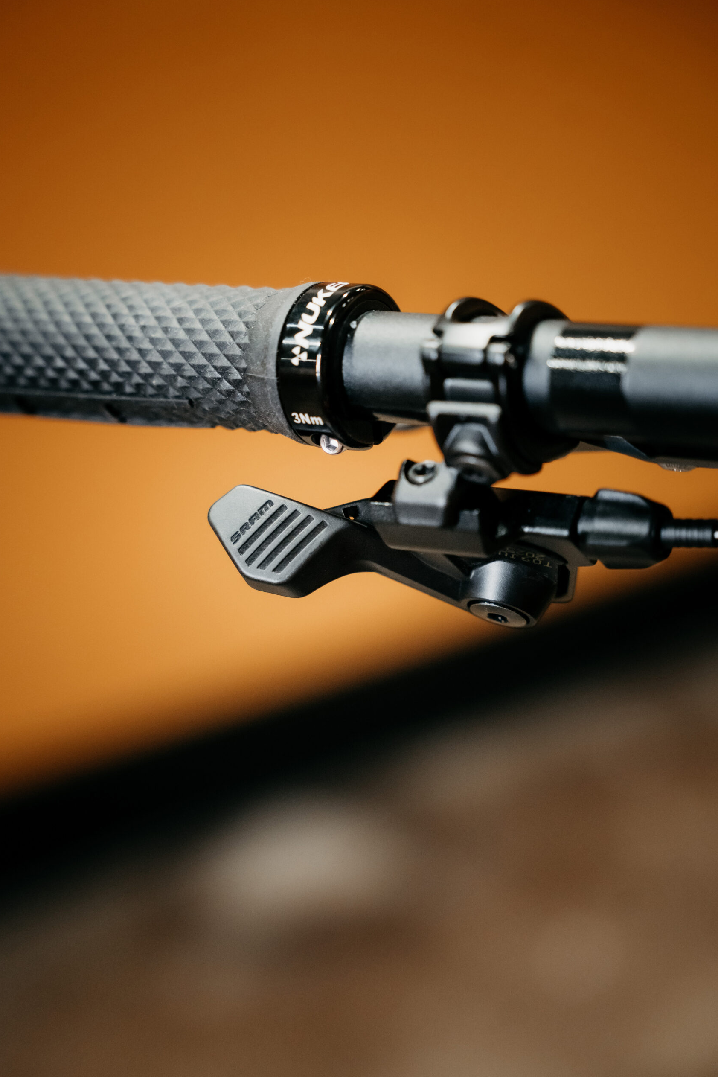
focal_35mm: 71
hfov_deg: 19.2
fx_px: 2124
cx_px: 359
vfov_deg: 28.5
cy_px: 537
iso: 1600
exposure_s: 1/160
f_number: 2.8
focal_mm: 70
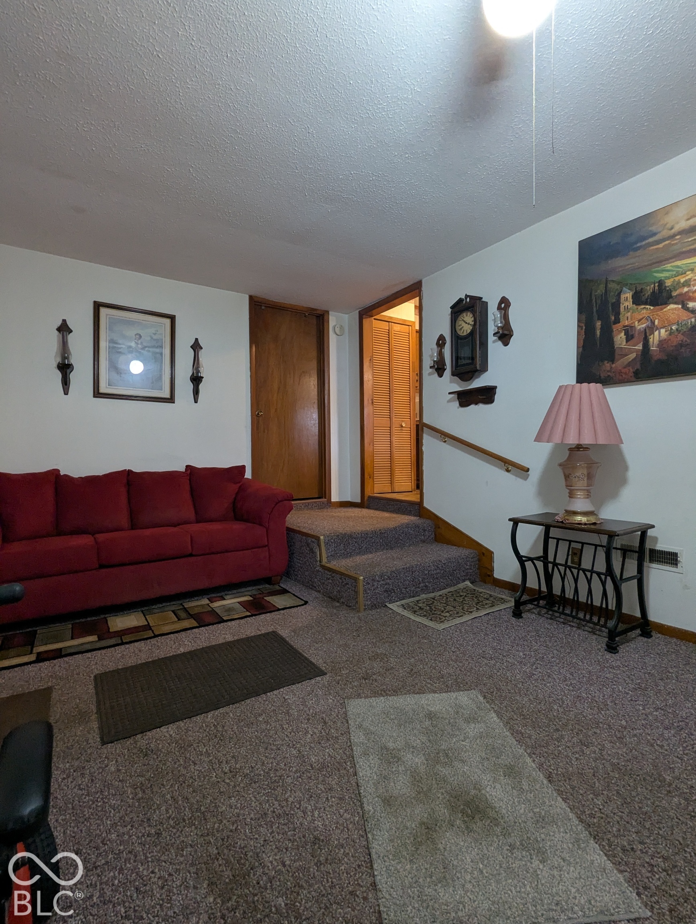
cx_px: 348
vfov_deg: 94.4
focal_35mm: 16
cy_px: 462
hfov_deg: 78.3
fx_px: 428
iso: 318
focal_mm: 2.35
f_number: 2.2
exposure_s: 1/30
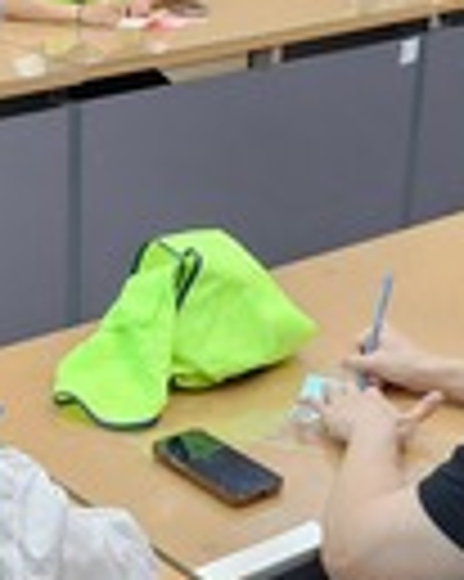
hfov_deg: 17.5
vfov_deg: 22.0
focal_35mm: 87
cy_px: 299
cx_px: 77
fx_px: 1495
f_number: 1.8
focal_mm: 5.4
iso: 100
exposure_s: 1/120
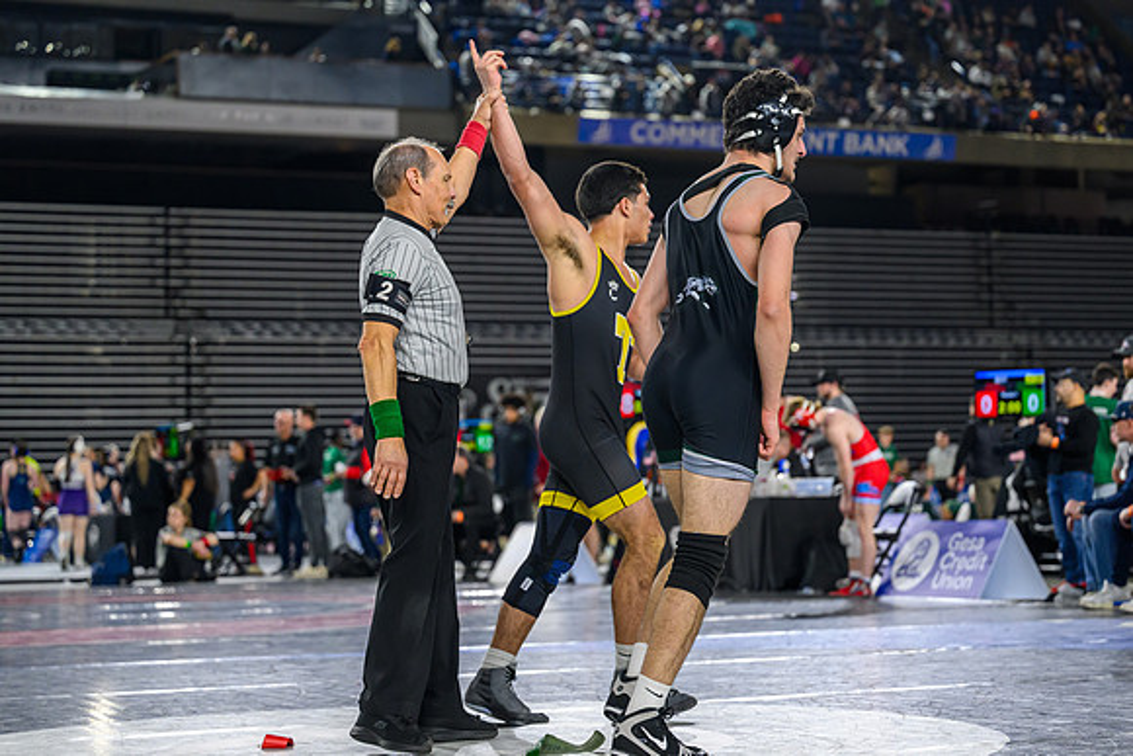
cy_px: 325
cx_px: 580
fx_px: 2547
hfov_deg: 25.1
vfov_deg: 16.9
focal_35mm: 81
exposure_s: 1/800
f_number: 2.8
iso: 2200
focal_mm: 70
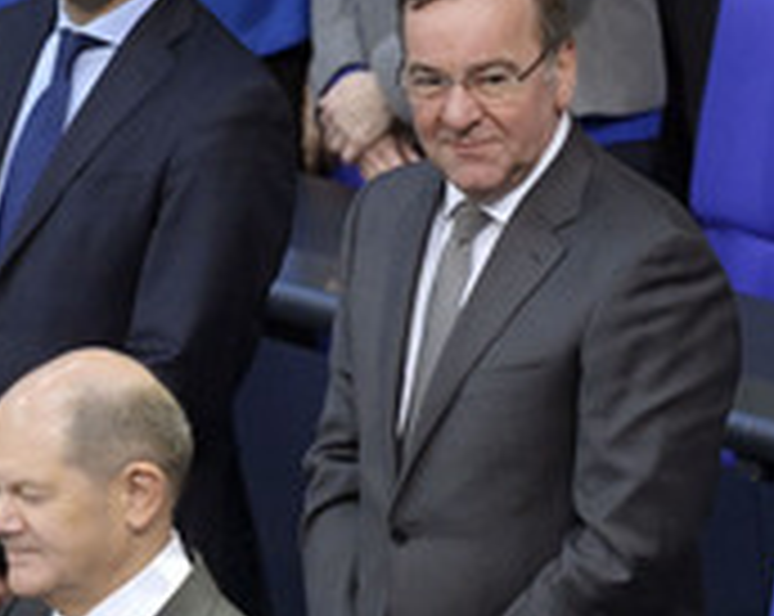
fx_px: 18020
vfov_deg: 2.0
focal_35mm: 788
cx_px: 187
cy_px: 400
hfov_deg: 2.5
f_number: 5.6
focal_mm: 320
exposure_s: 1/320
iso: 10000
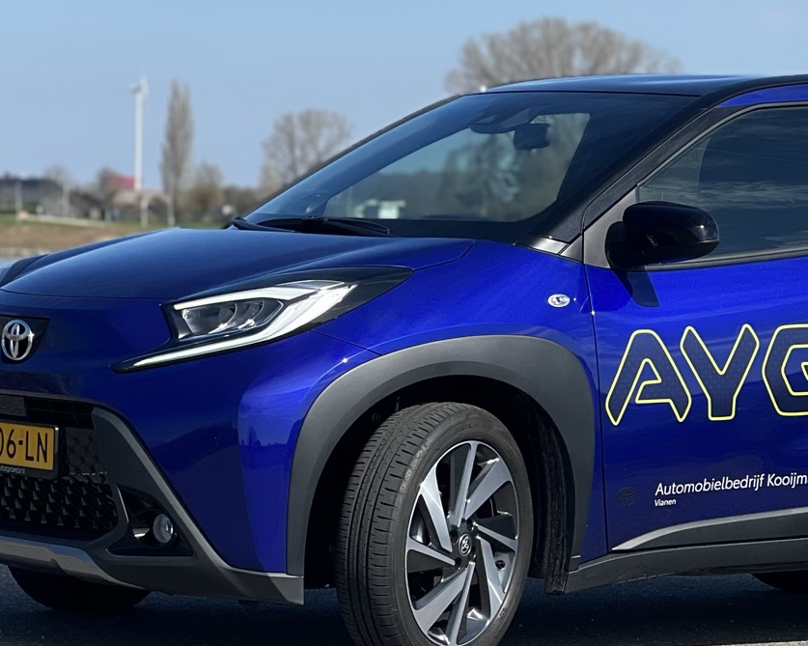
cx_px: 516
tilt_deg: -2.2
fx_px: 4399
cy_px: 305
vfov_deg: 8.4
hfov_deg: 10.5
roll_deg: -0.6
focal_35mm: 184
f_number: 2.8
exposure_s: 1/708
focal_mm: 9
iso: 32
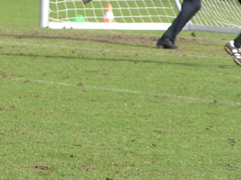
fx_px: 3668
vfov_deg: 2.8
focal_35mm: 527
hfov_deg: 3.8
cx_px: 1
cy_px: -25
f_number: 4.5
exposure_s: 1/250
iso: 50
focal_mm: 34.5
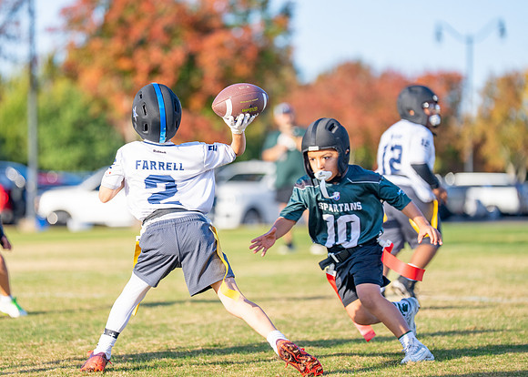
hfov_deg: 11.4
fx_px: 2634
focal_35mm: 176
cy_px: 176
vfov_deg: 8.2
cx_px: 224
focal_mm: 155
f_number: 2.8
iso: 200
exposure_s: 1/2500
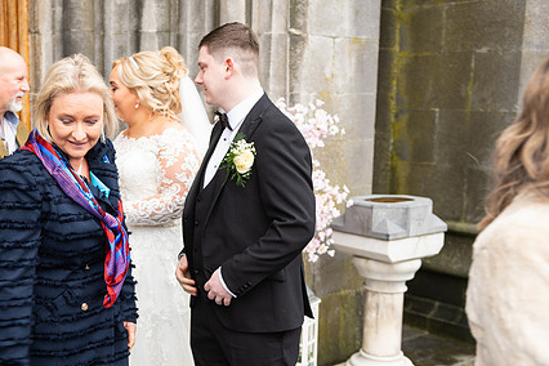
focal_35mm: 49
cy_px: 216
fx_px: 747
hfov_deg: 40.0
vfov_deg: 27.5
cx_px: 193
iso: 125
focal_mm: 36
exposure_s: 1/160
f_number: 3.5
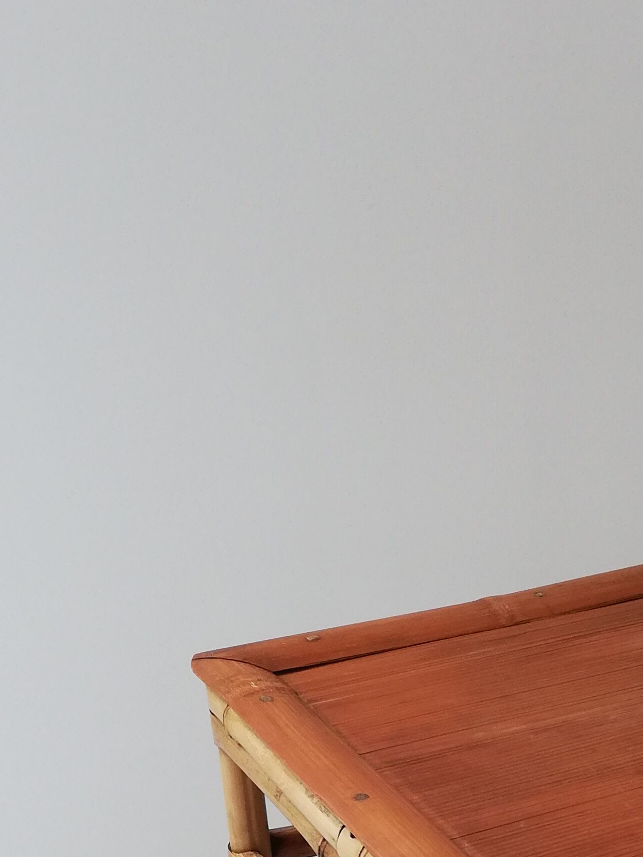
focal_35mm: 70
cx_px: 684
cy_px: 1012
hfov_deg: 20.2
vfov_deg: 25.2
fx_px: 1734
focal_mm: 3.81
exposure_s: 1/50
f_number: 2.2
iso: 80
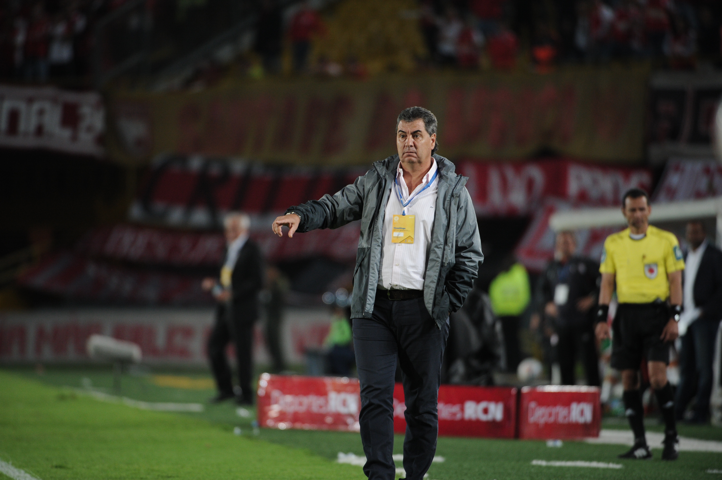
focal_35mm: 400
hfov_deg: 5.2
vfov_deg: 3.4
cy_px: 240
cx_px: 361
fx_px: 8017
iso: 2000
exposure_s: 1/500
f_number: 4
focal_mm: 400
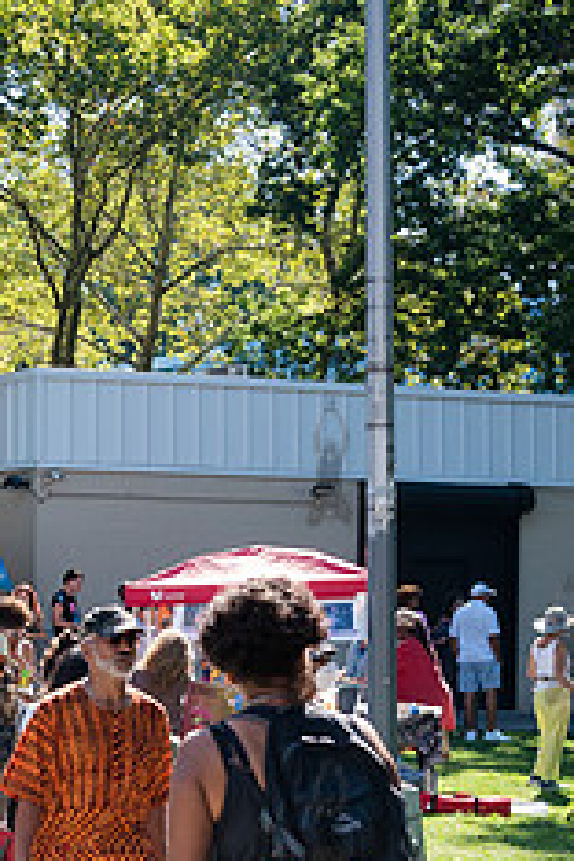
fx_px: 2655
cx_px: -137
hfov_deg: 12.0
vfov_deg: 18.3
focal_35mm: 111
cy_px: 638
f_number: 4
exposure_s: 1/2000
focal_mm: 44
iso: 1250
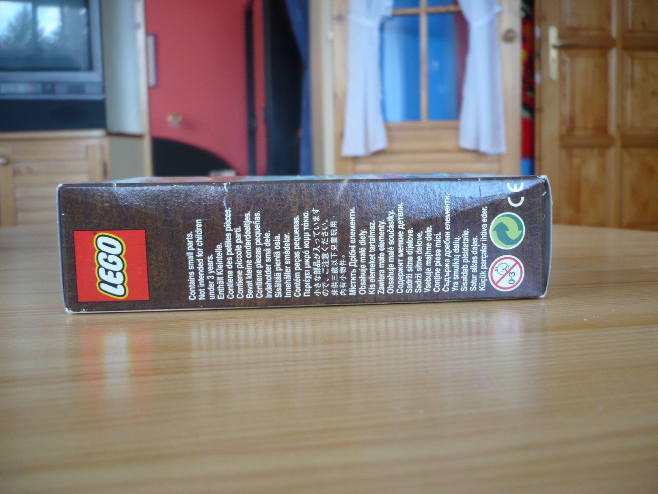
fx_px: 665
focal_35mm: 35
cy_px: 247
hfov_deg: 52.6
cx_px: 329
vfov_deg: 40.7
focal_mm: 5.8
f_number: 2.8
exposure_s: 1/25
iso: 100
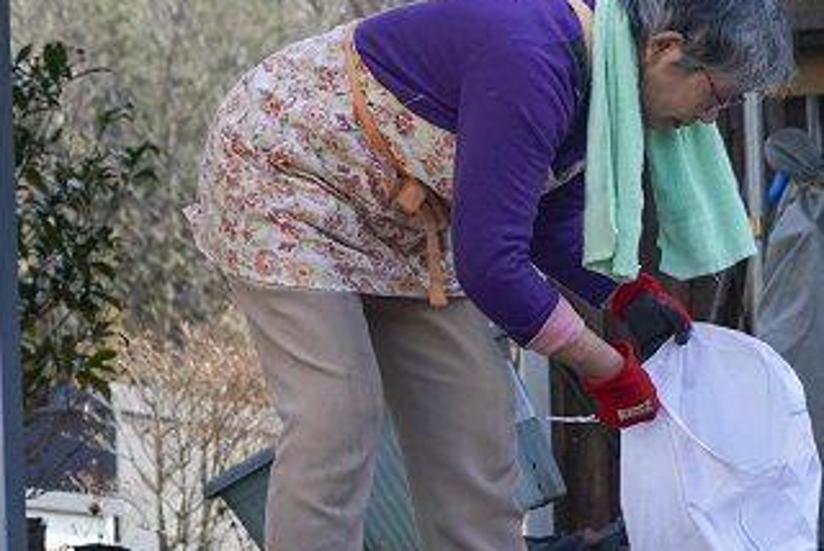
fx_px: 6437
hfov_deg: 7.3
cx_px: 718
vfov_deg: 4.9
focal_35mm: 281
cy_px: 672
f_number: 11
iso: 640
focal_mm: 100
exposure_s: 1/400
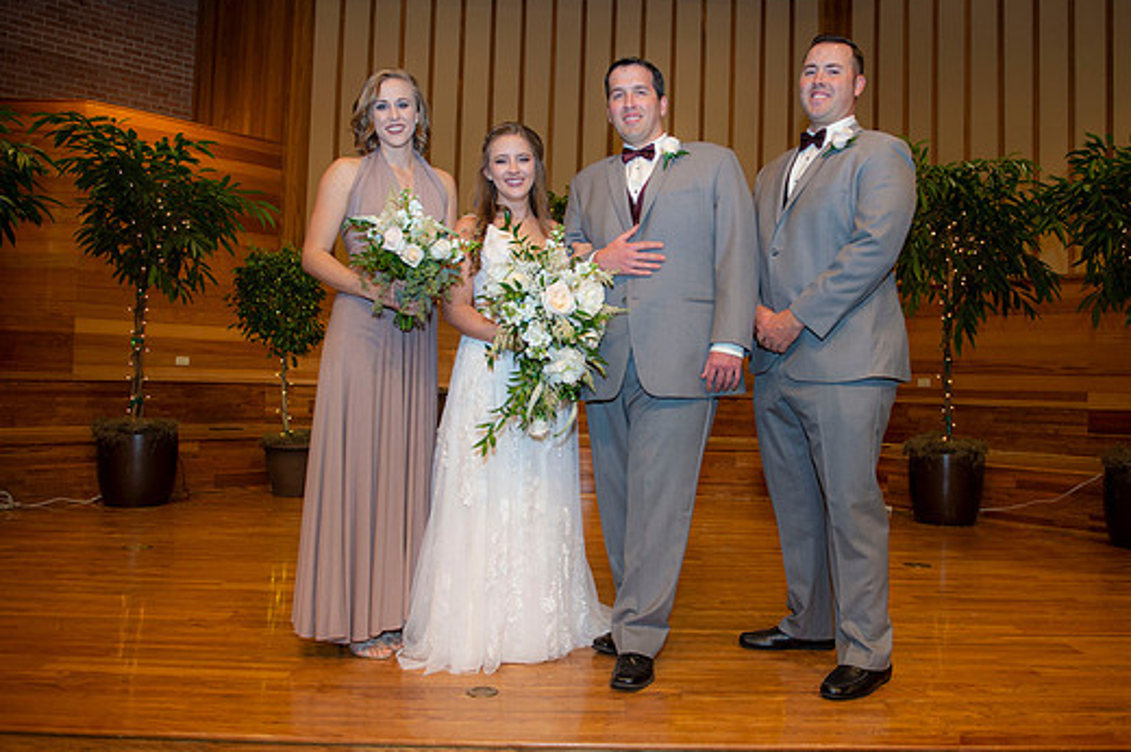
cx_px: 613
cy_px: 354
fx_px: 910
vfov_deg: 44.9
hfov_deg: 63.6
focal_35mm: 29
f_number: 3.5
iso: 800
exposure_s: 1/160
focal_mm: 26
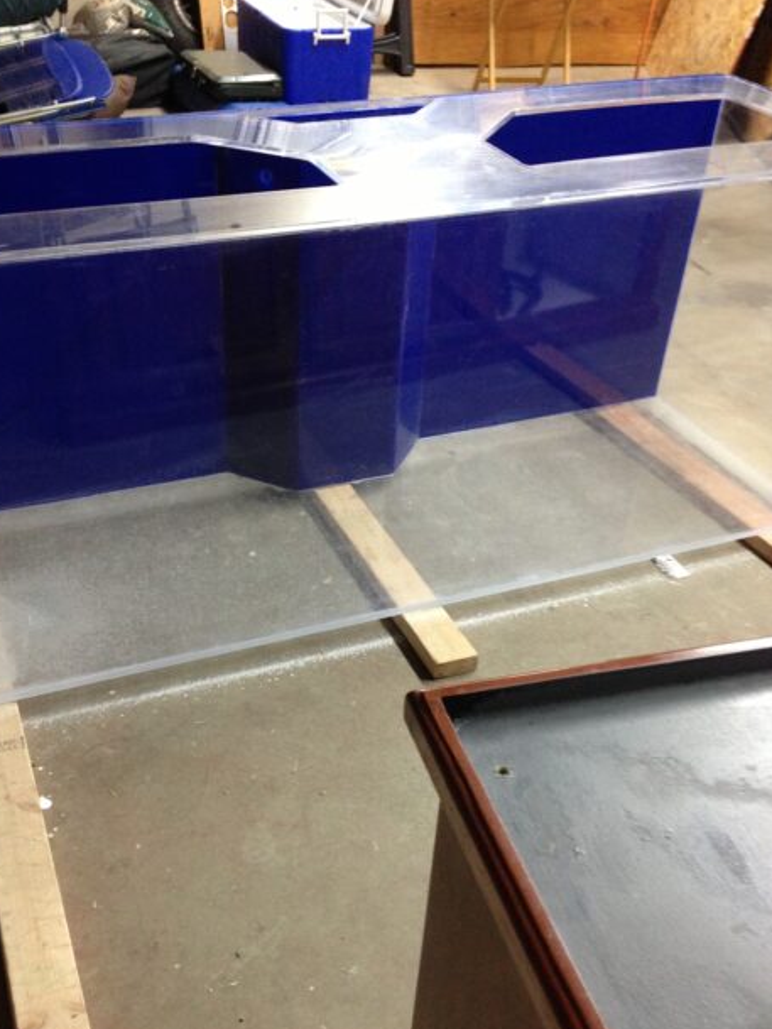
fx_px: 1159
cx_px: 323
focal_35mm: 39
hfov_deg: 36.7
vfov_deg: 47.7
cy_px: 581
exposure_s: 1/20
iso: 250
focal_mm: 4.13
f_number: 2.4
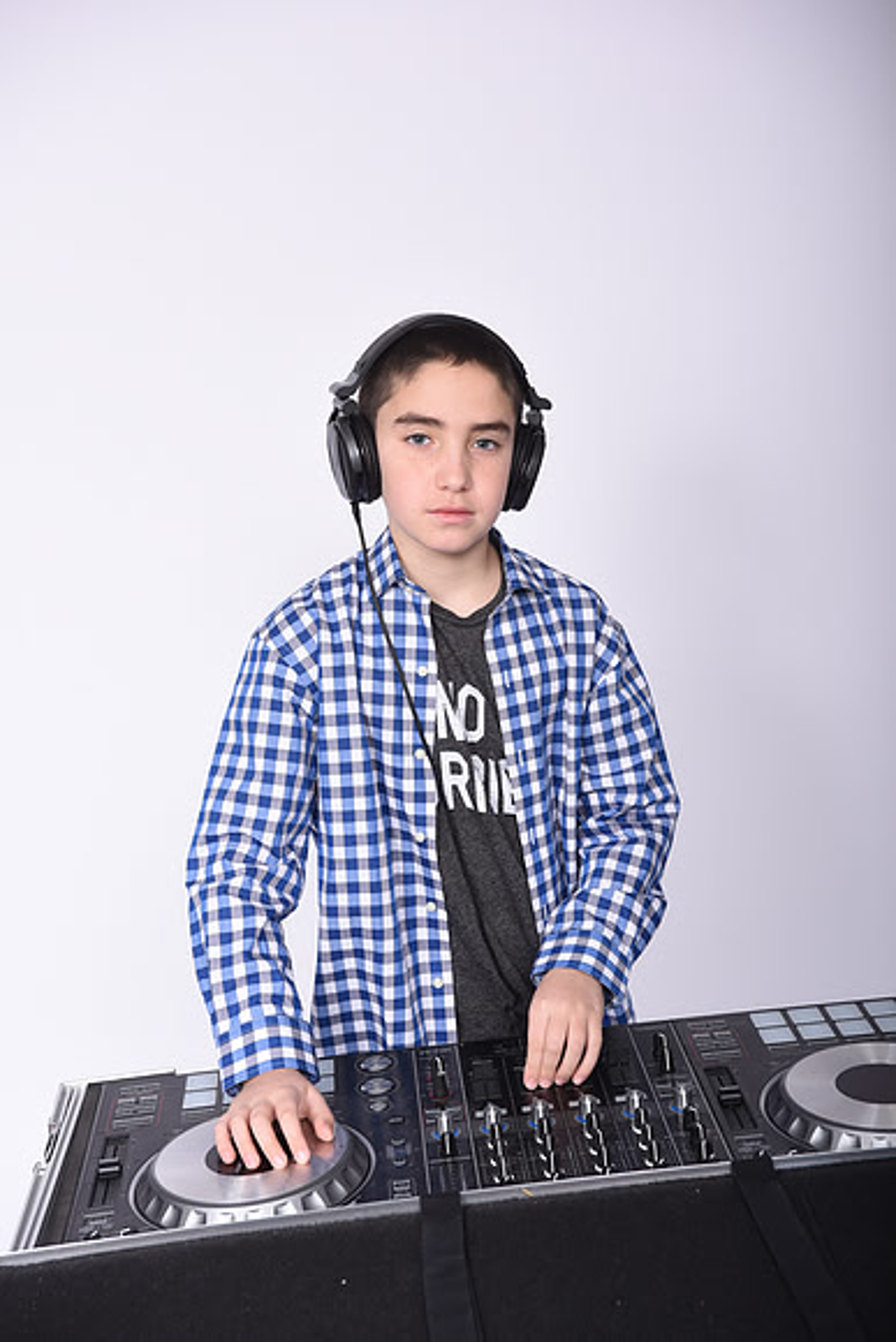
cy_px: 671
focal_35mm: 52
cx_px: 448
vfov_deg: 38.2
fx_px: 1940
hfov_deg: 26.0
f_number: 8
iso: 200
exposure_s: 1/250
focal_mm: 52
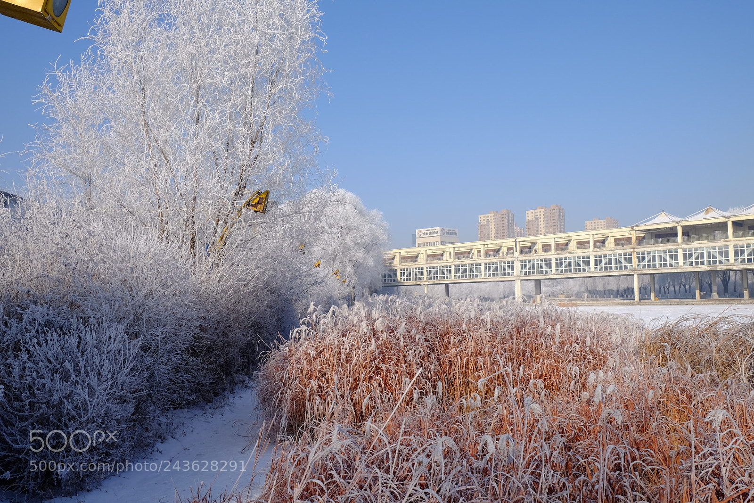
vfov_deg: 45.0
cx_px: 377
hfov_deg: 63.7
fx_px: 607
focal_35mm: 29
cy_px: 252
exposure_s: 1/350
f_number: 8
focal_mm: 19.6
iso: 200
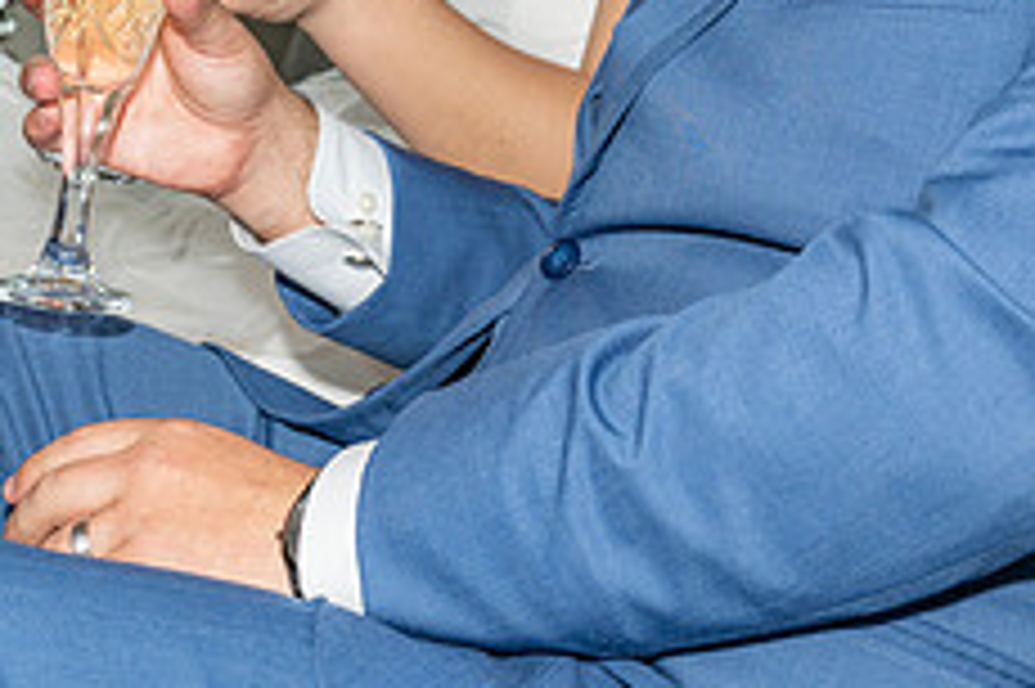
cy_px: -133
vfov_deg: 15.1
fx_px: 2499
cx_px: 576
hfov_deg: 23.4
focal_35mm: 87
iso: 500
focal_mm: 34.5
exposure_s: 1/160
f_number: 5.6
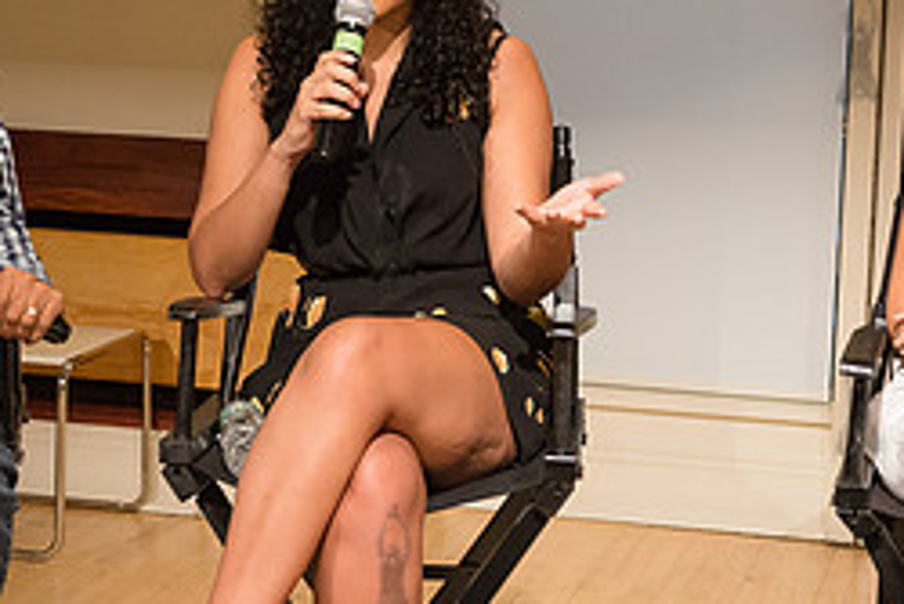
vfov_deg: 13.4
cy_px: 215
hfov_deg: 20.0
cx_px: 391
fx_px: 2563
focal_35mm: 102
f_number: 4
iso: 2500
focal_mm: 44
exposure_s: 1/250
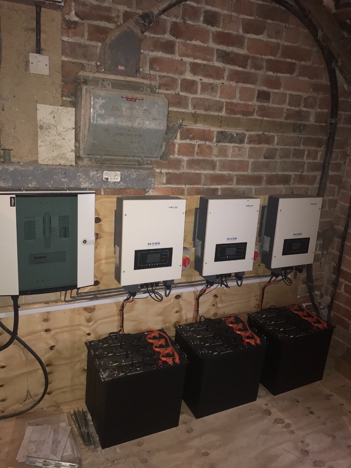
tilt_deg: -13.9
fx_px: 379
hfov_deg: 49.7
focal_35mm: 28
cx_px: 176
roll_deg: -4.1
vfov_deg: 63.4
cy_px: 234
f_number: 1.8
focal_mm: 3.99
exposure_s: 1/17
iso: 80
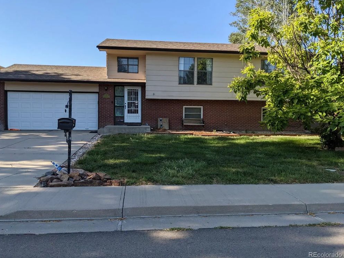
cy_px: 126
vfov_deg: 49.8
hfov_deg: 63.4
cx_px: 166
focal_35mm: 28
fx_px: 278
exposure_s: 1/1565
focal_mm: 4.38
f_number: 1.73
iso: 51
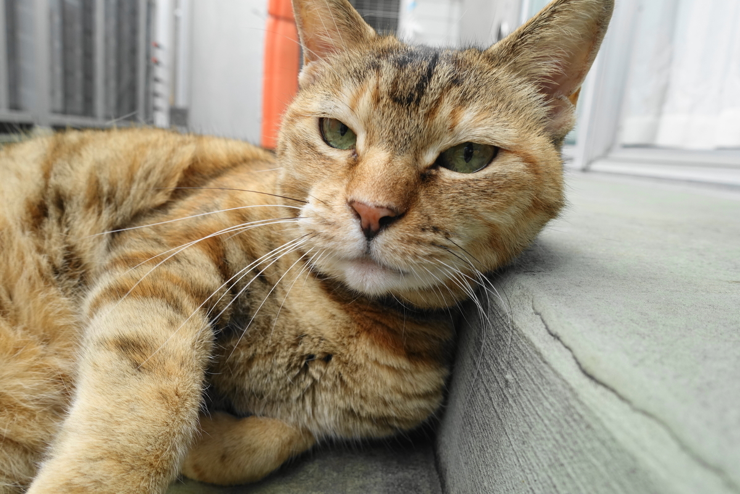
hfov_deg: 73.7
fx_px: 493
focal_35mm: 24
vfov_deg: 53.1
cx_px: 370
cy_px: 247
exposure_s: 1/80
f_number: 4
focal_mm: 8.8
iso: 125
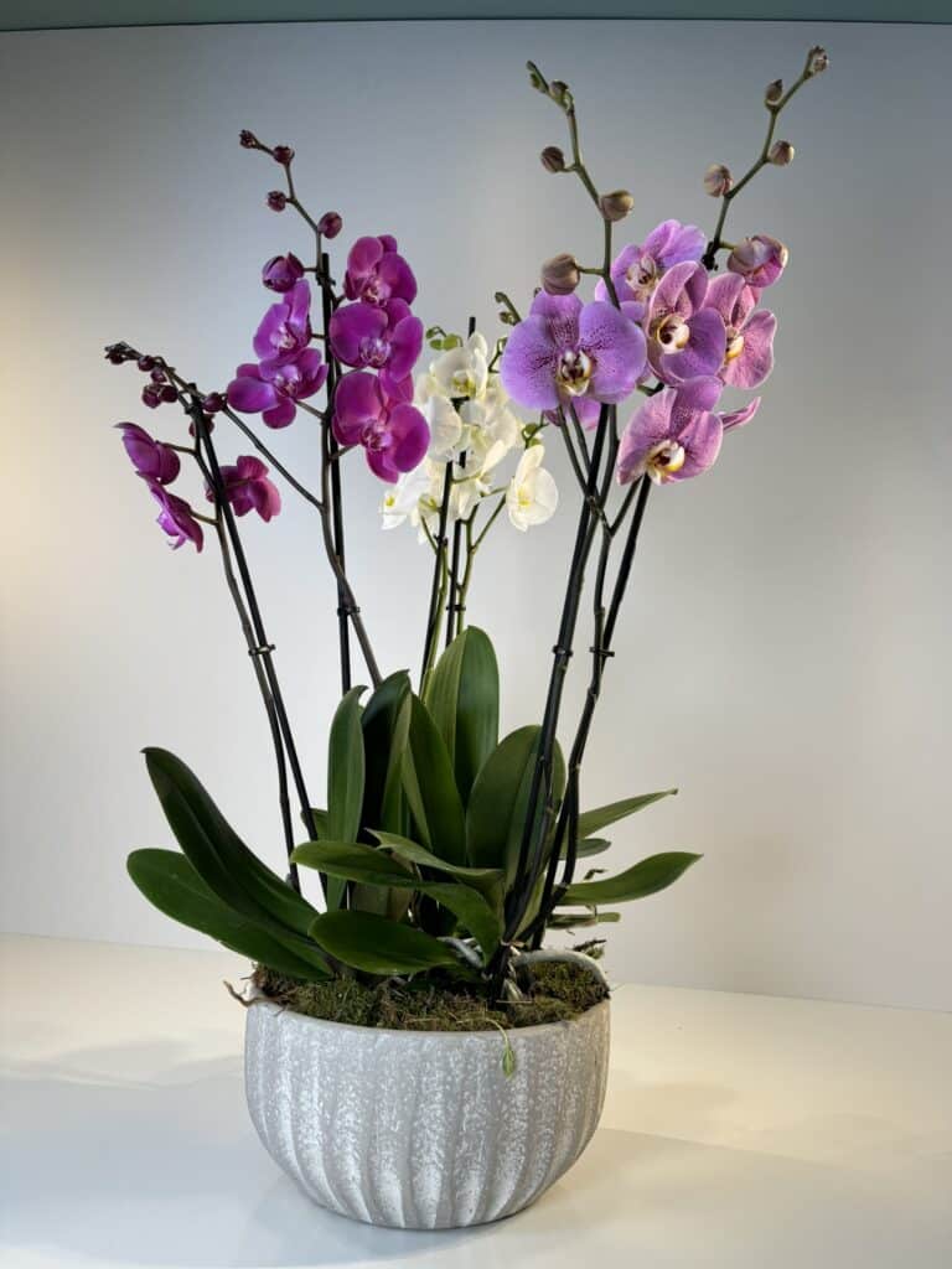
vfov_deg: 71.6
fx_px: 880
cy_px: 634
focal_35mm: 24
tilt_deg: +8.1
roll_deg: -2.8
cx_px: 476
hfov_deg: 56.8
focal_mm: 6.76
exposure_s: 1/340
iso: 80
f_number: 1.78
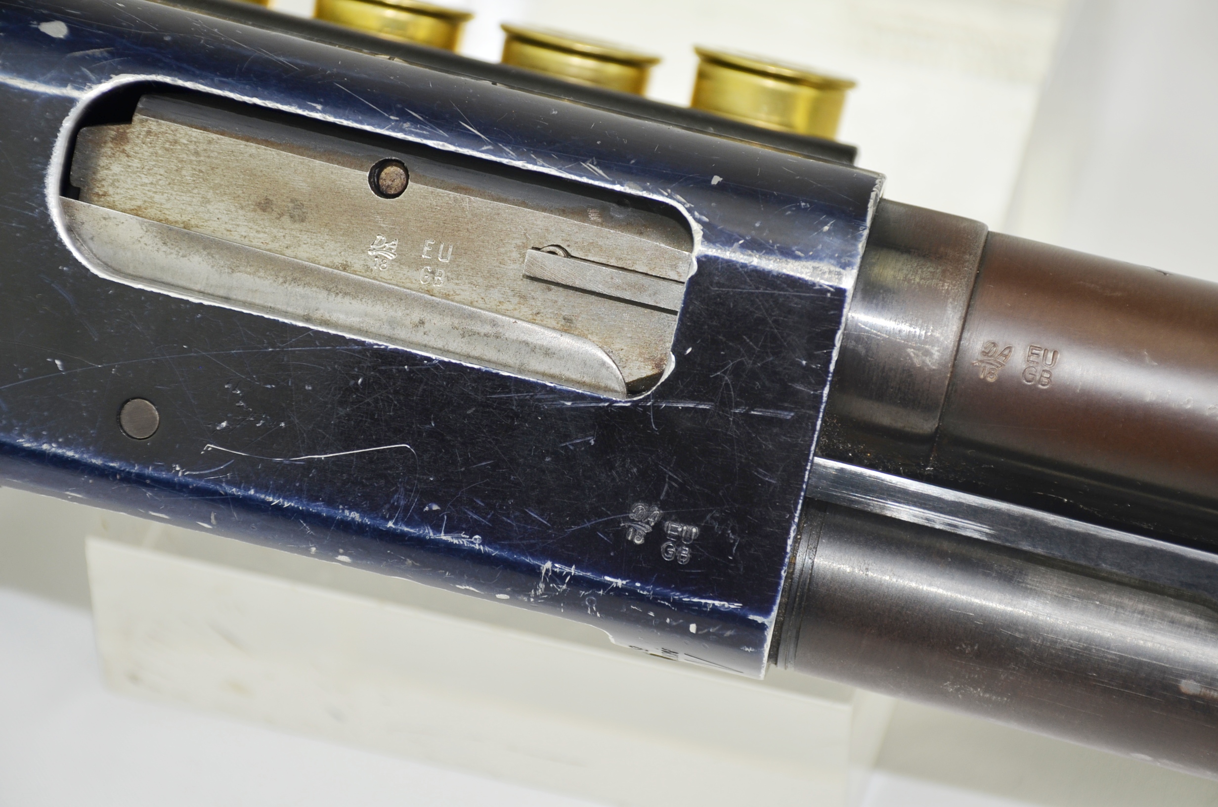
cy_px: 404
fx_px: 4052
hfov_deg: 17.1
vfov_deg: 11.4
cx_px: 609
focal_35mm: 120
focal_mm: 80
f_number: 5.6
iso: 200
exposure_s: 1/200
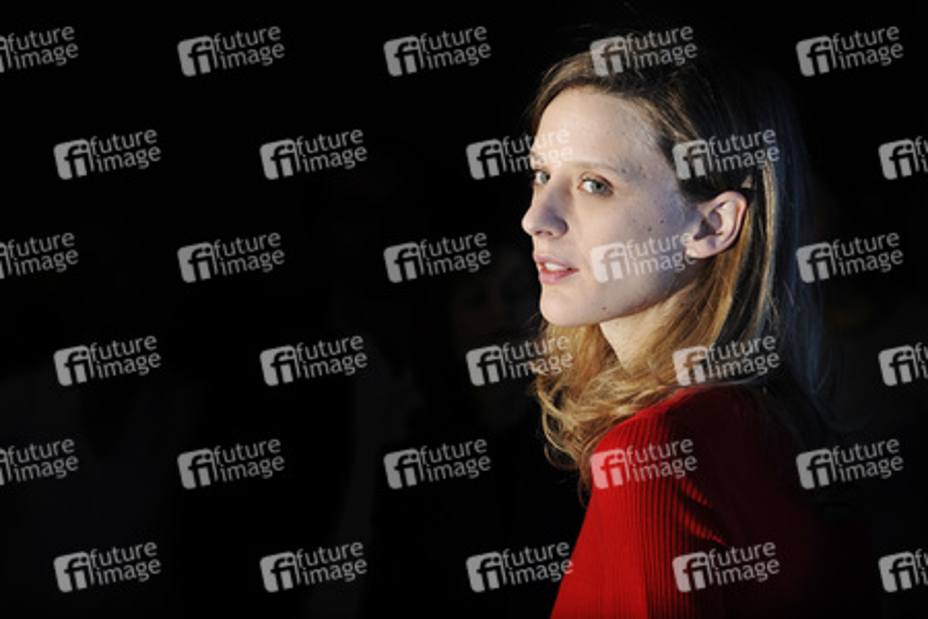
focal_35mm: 200
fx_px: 5155
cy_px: 310
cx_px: 464
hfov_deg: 10.3
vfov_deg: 6.9
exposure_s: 1/320
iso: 200
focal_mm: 200
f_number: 9
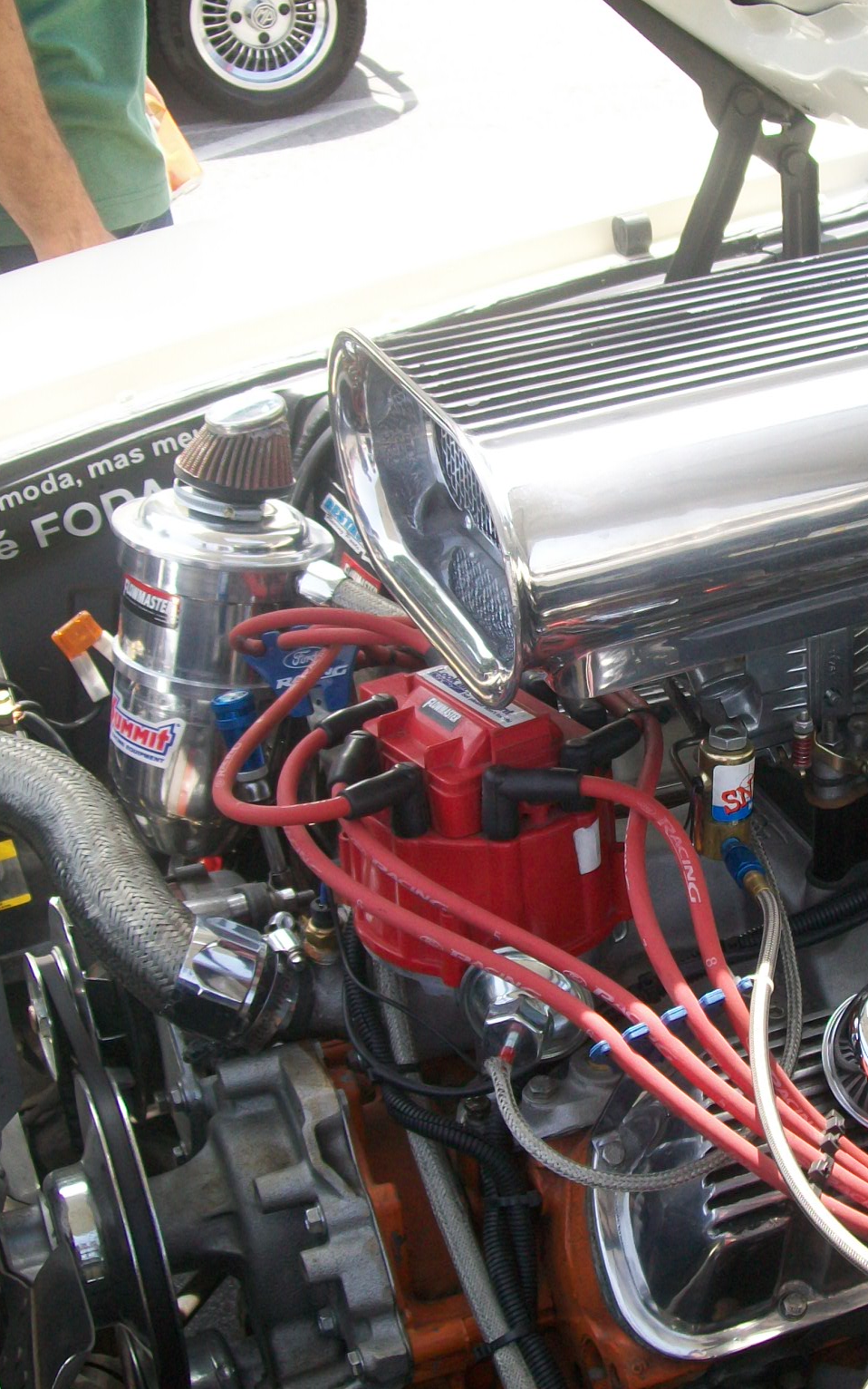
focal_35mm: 51
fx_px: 1930
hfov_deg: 24.7
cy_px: 694
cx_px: 766
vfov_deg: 39.6
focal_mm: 6
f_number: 2.7
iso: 64
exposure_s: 1/320
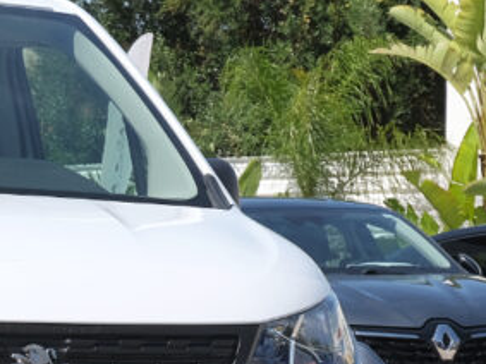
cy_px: 351
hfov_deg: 8.4
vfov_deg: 6.4
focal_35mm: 233
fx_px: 3270
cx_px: -139
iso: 160
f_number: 9
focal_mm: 44.5
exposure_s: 1/250
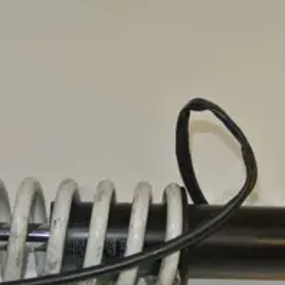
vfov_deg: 17.7
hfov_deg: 17.9
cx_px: 98
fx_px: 904
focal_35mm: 97
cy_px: 240
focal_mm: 15.7
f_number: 4.5
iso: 200
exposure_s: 1/60
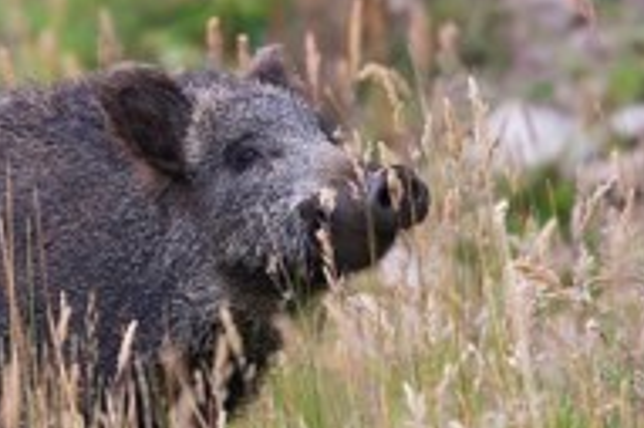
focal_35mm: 2137
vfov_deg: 0.6
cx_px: 229
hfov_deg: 1.0
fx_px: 38195
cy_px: 233
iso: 1000
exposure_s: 1/200
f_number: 5.6
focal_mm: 850
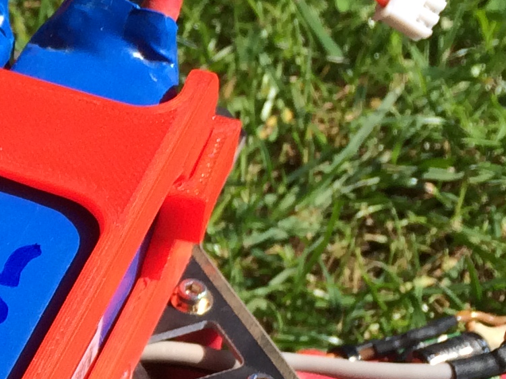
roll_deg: -0.5
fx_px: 1842
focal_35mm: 126
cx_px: -248
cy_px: 369
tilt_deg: -44.6
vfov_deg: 11.7
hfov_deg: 14.6
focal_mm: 4.15
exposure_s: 1/1866
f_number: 2.2
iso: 32
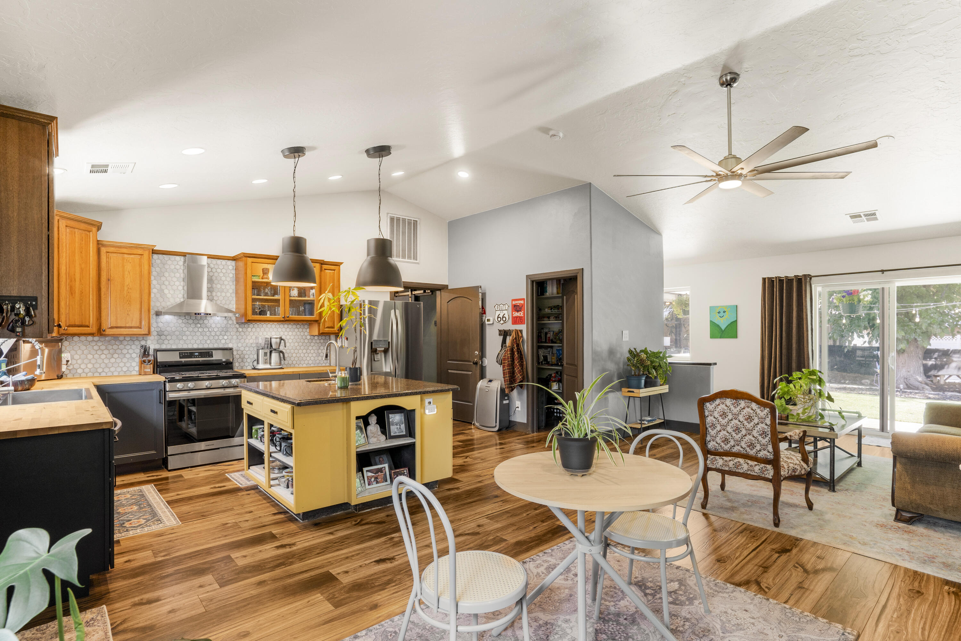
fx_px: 454
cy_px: 320
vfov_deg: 70.4
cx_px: 480
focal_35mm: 17
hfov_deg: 93.3
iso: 250
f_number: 9
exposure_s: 1/3
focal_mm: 17
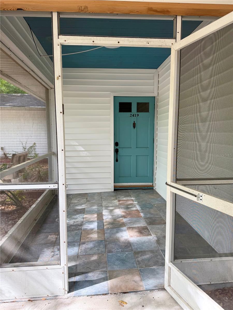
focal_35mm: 24
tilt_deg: -5.6
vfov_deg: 71.6
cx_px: 116
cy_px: 155
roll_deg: +0.1
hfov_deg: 56.8
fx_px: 215
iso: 80
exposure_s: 1/222
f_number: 1.78
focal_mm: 6.76
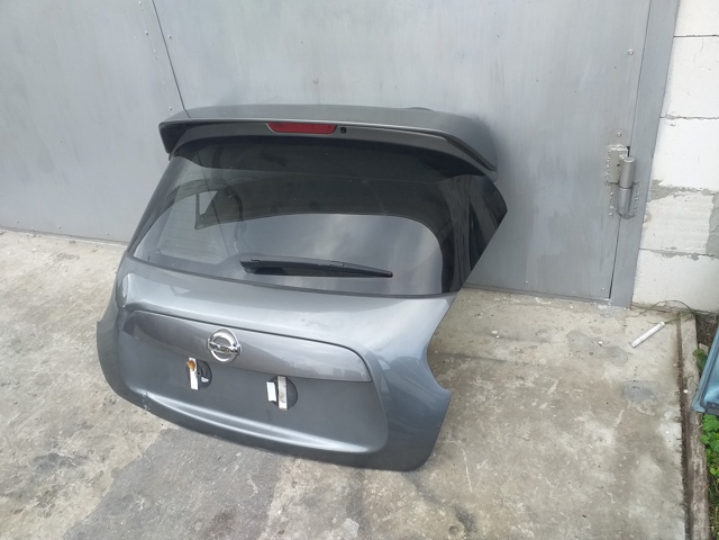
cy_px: 270
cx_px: 360
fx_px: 561
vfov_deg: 51.4
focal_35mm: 27
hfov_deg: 65.3
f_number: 1.9
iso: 40
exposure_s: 1/168
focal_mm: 3.6
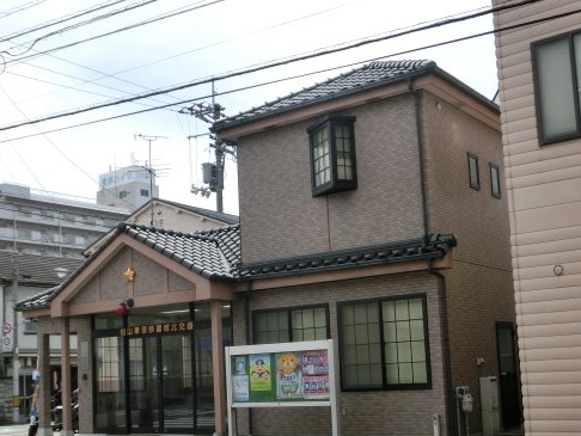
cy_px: 285
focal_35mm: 50
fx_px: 840
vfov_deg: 29.0
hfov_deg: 38.1
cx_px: 261
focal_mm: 6.67
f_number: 3.9
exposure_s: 1/640
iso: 80
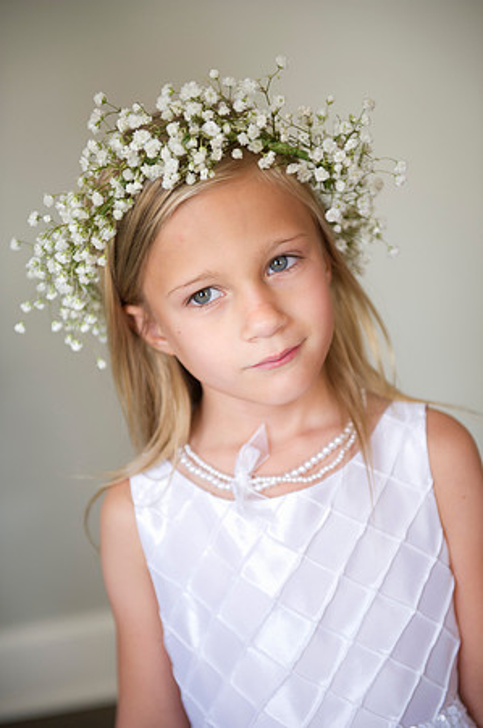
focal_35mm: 70
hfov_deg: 19.4
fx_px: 1412
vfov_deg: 28.9
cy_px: 364
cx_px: 242
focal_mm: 70
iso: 800
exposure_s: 1/250
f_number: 2.8
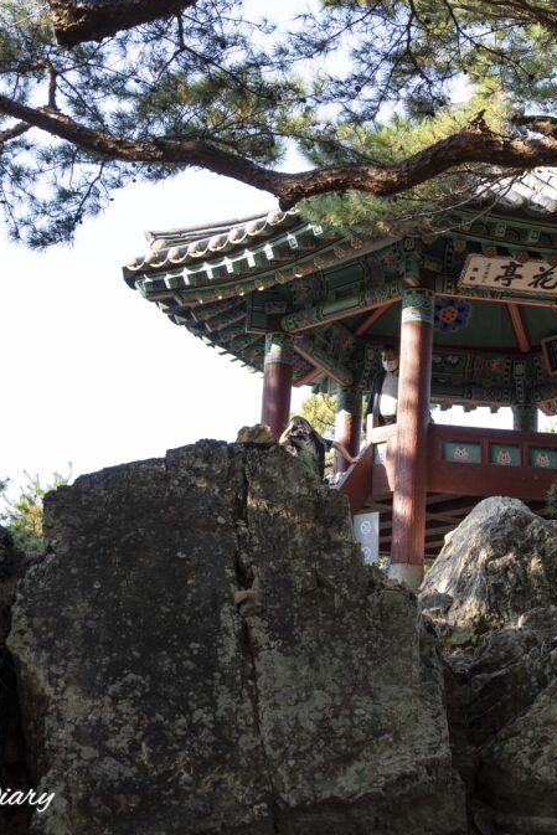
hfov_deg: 19.1
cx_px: 492
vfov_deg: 28.8
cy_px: 415
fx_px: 1624
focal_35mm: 70
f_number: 5.6
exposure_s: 1/60
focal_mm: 46
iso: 100
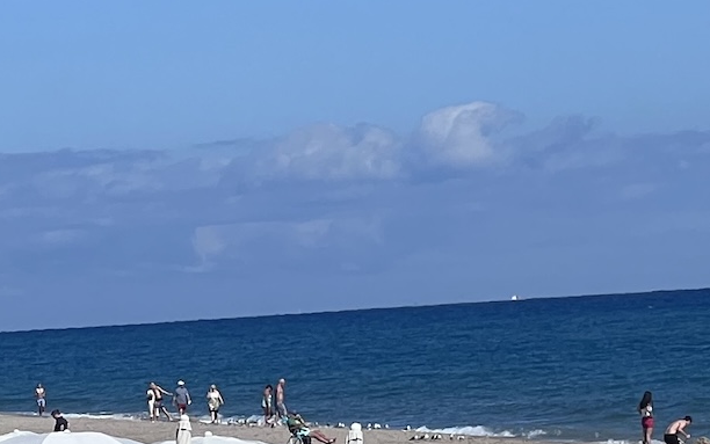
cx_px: 755
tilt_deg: -1.7
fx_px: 6194
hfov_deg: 6.5
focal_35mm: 320
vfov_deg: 4.1
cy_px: 575
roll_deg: +3.7
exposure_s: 1/1468
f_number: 2.8
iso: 32
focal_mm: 9
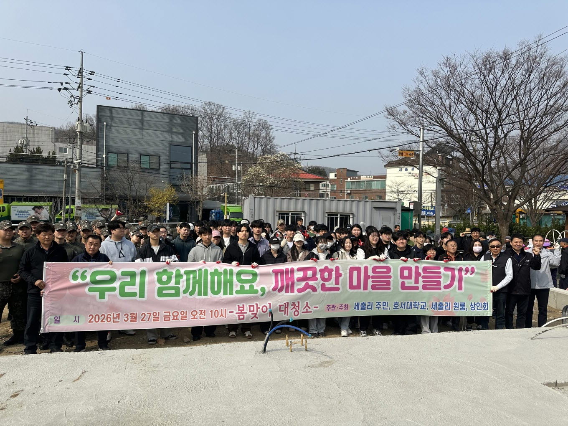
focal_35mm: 24
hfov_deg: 71.6
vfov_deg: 56.8
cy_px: 213
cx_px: 284
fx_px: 394
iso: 80
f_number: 1.78
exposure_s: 1/5000
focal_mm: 6.86
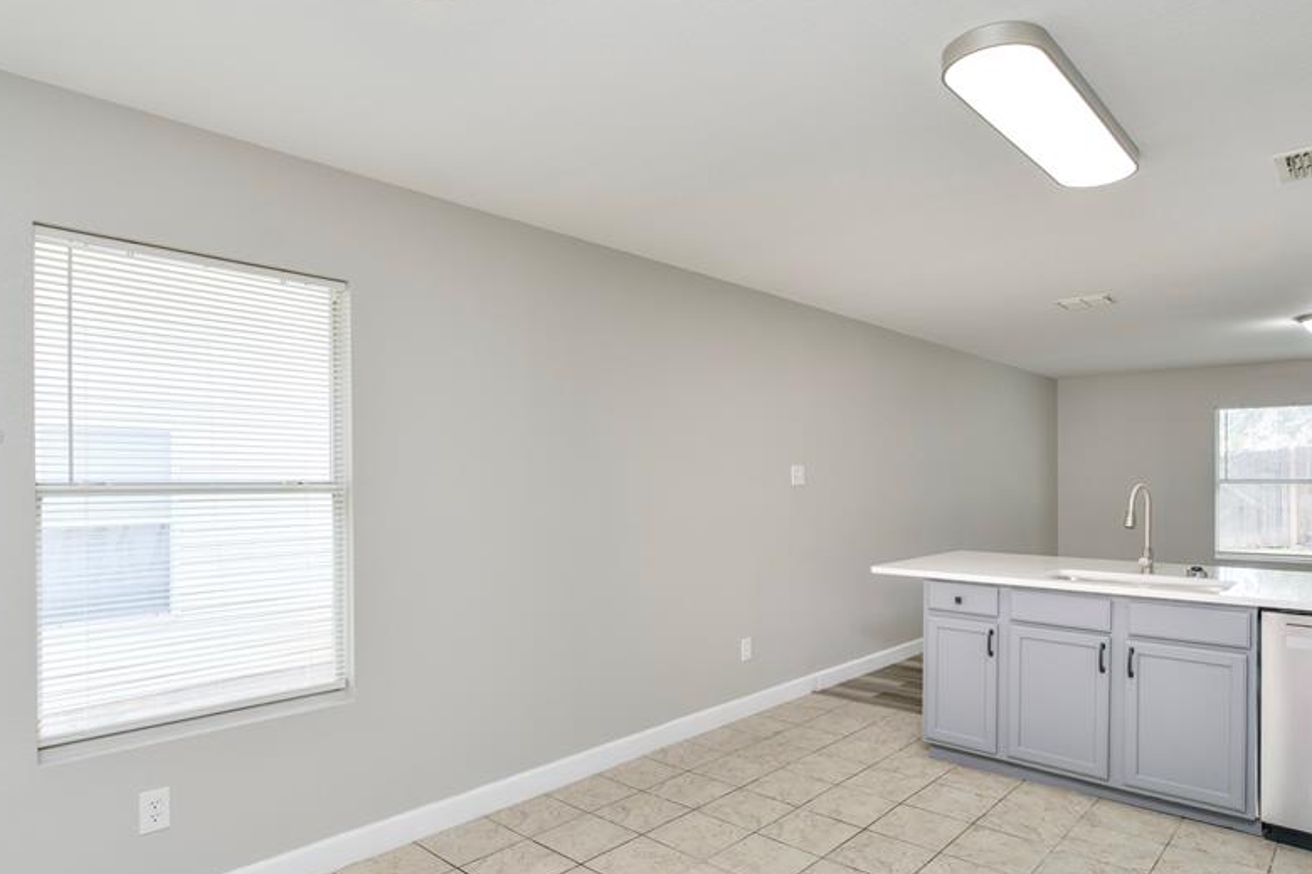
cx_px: 708
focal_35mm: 21
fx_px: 765
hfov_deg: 81.1
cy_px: 484
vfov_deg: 59.4
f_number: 5.6
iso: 100
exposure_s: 1/30
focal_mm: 16
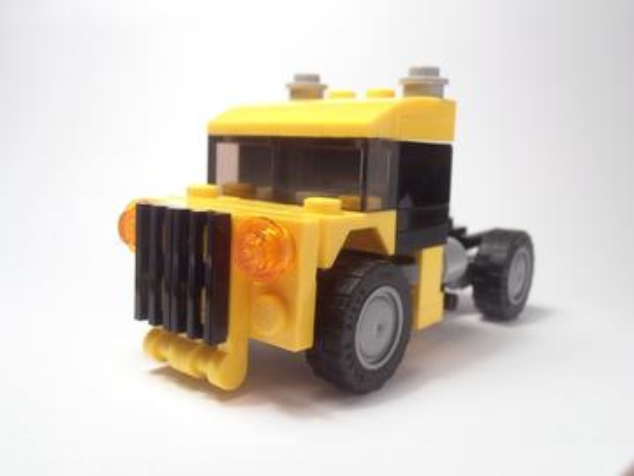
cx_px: 317
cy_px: 238
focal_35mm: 37
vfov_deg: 38.7
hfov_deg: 50.1
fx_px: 678
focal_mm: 6.61
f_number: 3.9
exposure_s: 1/40
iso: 80
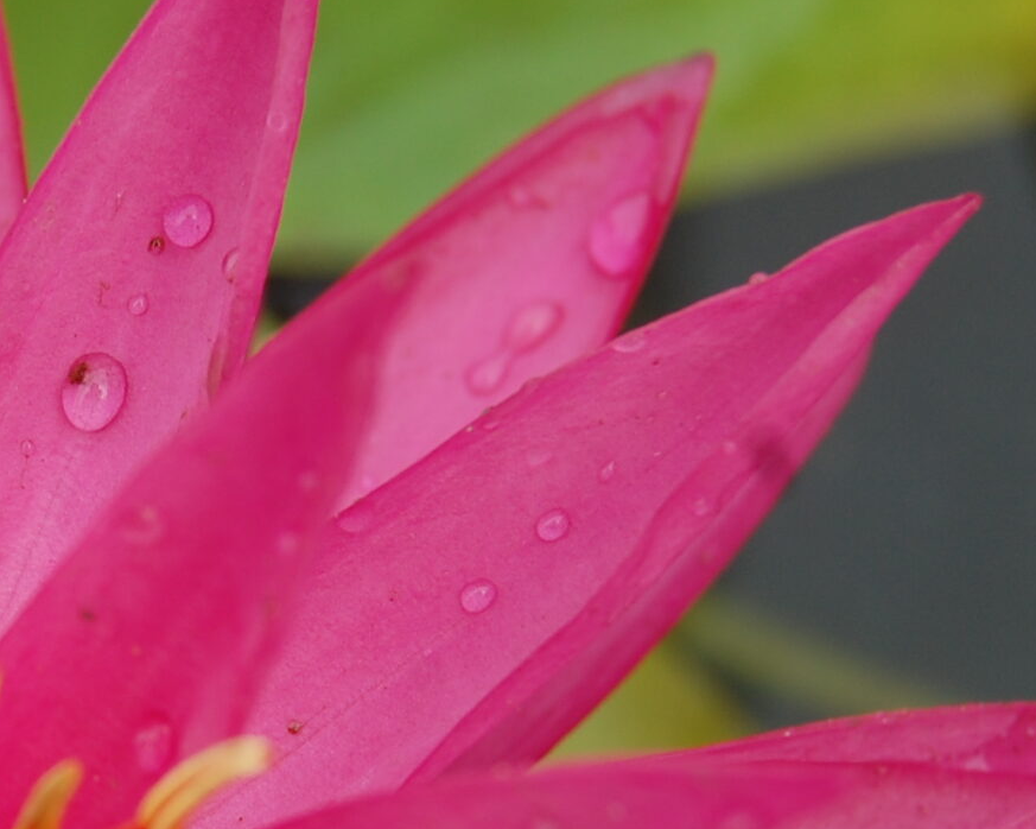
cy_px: 626
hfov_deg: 11.6
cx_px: 132
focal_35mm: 165
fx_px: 5058
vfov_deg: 9.3
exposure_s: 1/200
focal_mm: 40
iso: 200
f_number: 7.1
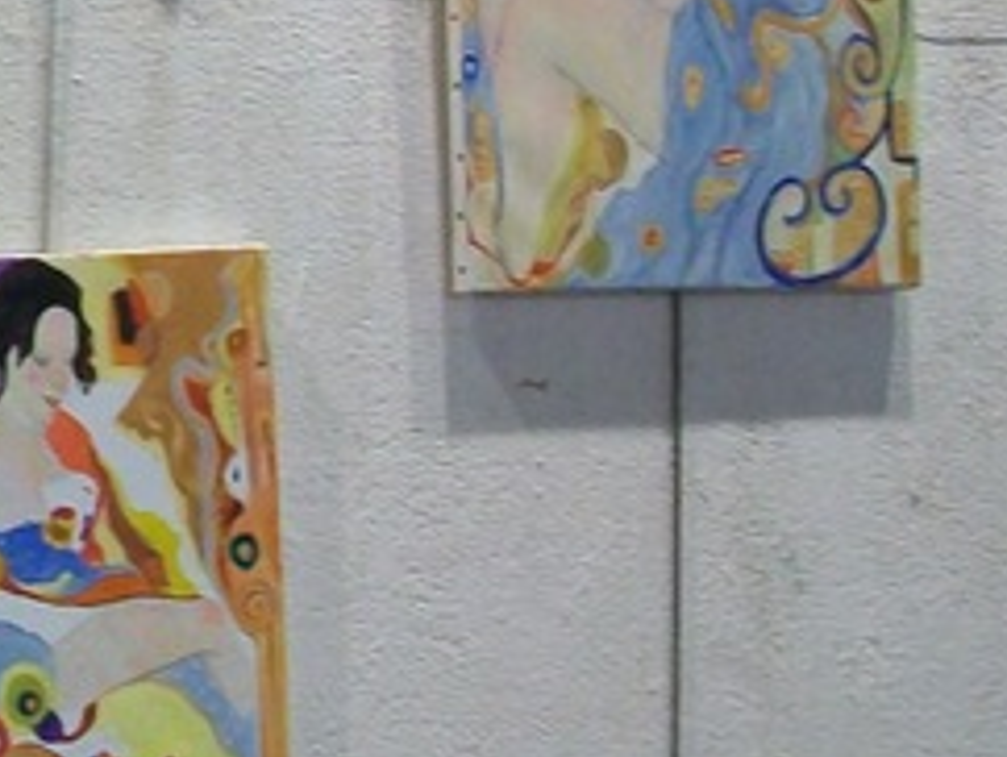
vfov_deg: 12.2
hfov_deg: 15.3
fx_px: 3523
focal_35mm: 121
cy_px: 77
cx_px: -387
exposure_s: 1/25
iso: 160
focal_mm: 5.7
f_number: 2.8
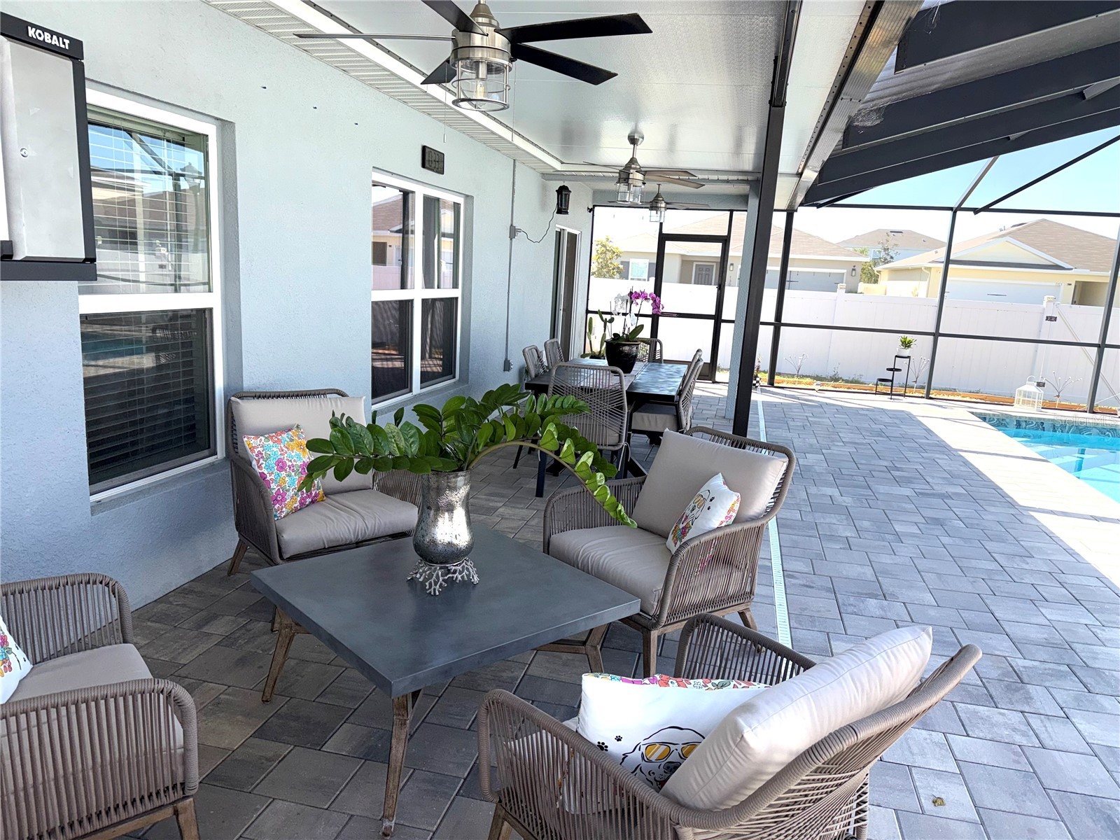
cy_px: 420
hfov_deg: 71.6
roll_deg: -3.6
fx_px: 777
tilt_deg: -10.9
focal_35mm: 24
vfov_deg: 56.8
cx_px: 560
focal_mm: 6.76
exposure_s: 1/943
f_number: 1.78
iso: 50
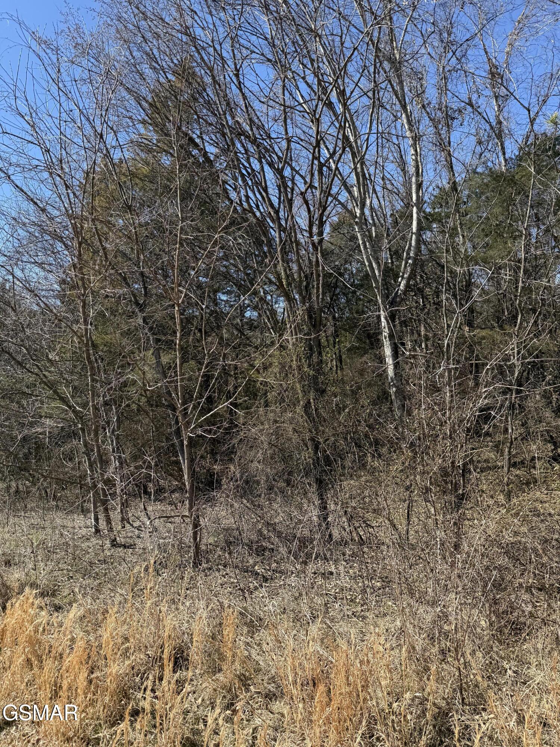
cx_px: 280
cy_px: 374
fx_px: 518
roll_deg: +1.2
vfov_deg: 71.6
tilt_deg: +6.1
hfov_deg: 56.8
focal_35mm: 24
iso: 80
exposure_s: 1/1770
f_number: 1.78
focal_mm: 6.76
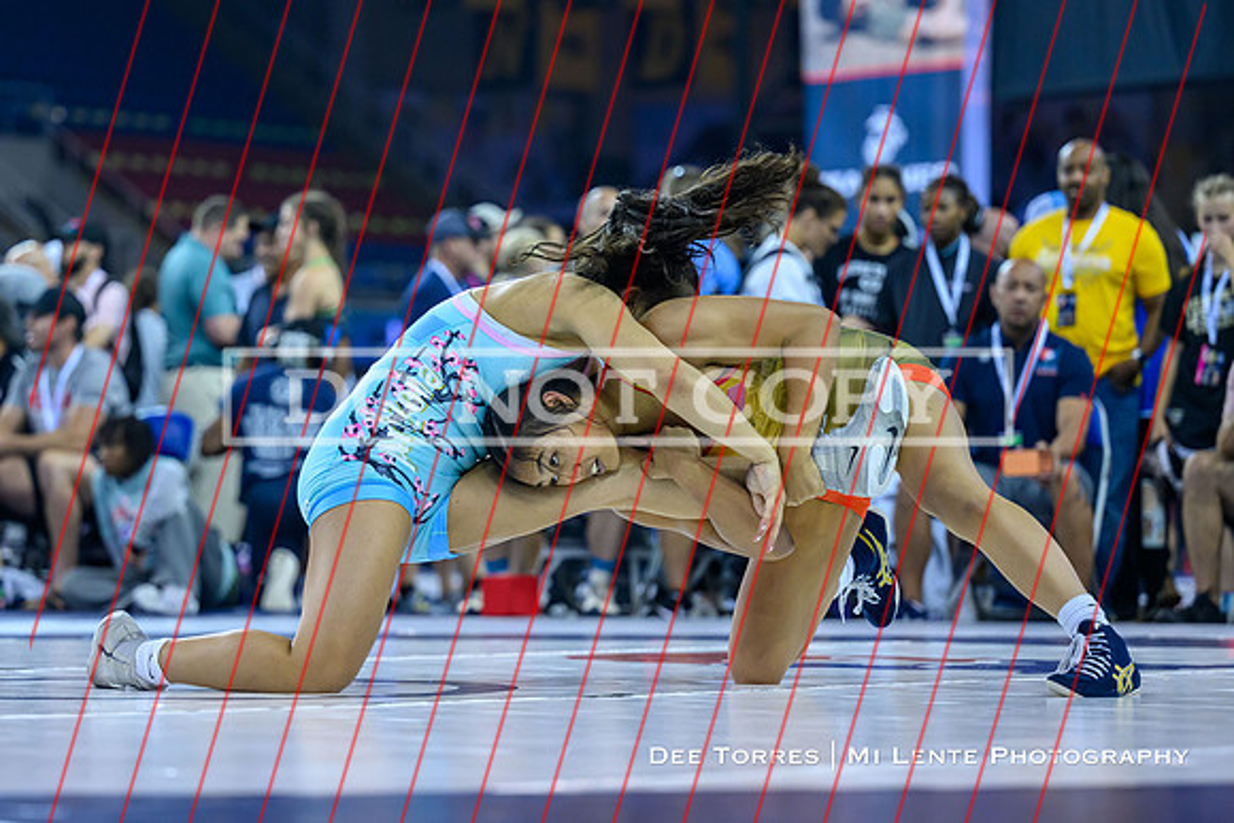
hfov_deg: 15.7
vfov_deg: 10.6
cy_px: 450
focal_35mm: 130
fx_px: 4456
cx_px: 441
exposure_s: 1/800
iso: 2500
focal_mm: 100
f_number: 2.8
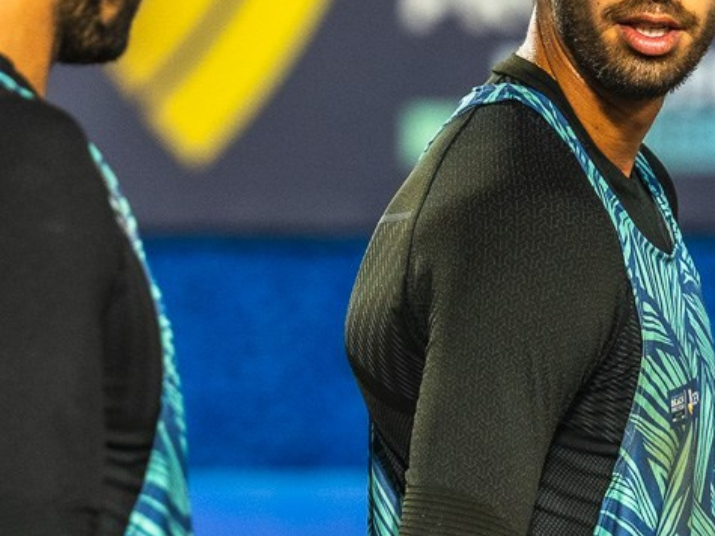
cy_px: 291
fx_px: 13650
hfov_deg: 3.0
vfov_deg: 2.2
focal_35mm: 661
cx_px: 446
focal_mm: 170
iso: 1000
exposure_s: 1/1000
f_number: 3.5
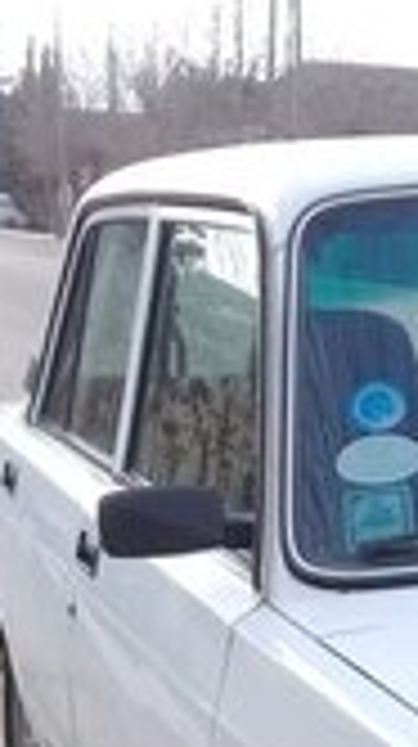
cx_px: 436
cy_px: 918
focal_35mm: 101
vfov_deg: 19.8
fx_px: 1996
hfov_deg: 11.8
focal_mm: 3.3
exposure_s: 1/280
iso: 50
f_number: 2.2
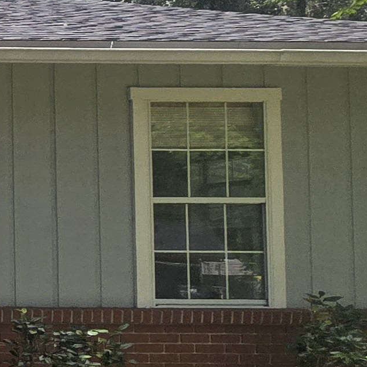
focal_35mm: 72
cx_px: -587
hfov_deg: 13.6
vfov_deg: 23.9
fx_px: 864
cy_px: 232
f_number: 2.2
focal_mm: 2.2
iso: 50
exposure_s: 1/1461
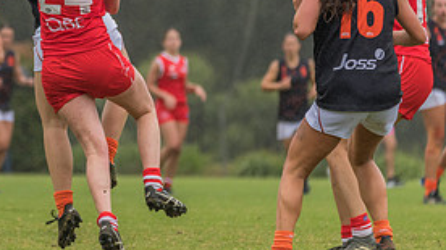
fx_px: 7802
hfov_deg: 3.3
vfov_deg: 1.8
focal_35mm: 660
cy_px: -48
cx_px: 73
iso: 560
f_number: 5.6
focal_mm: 300
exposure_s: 1/1600
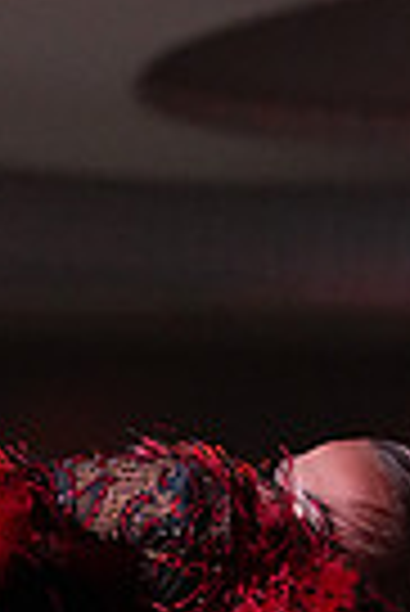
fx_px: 10019
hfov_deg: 2.3
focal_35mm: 588
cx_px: 16
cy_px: 1287
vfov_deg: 3.5
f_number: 5
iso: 8000
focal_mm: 138
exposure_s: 1/400
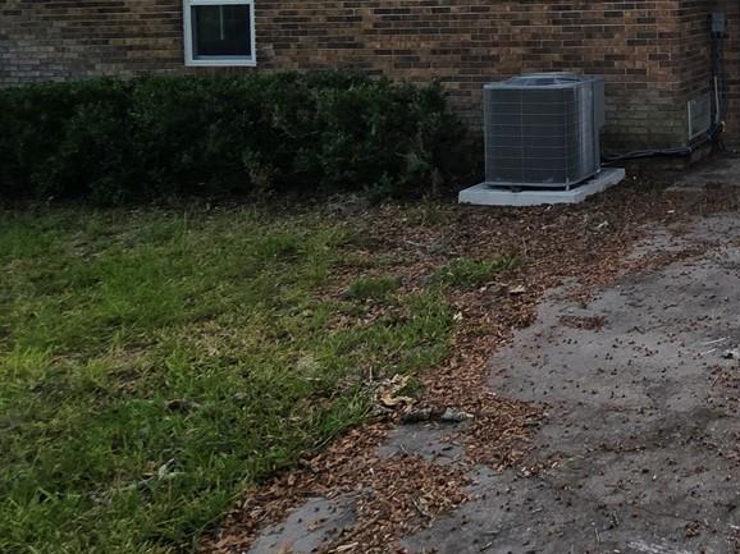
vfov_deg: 35.7
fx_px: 769
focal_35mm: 36
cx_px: 768
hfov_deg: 42.9
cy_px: -1
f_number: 2.2
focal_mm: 2.2
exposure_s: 1/175
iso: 50
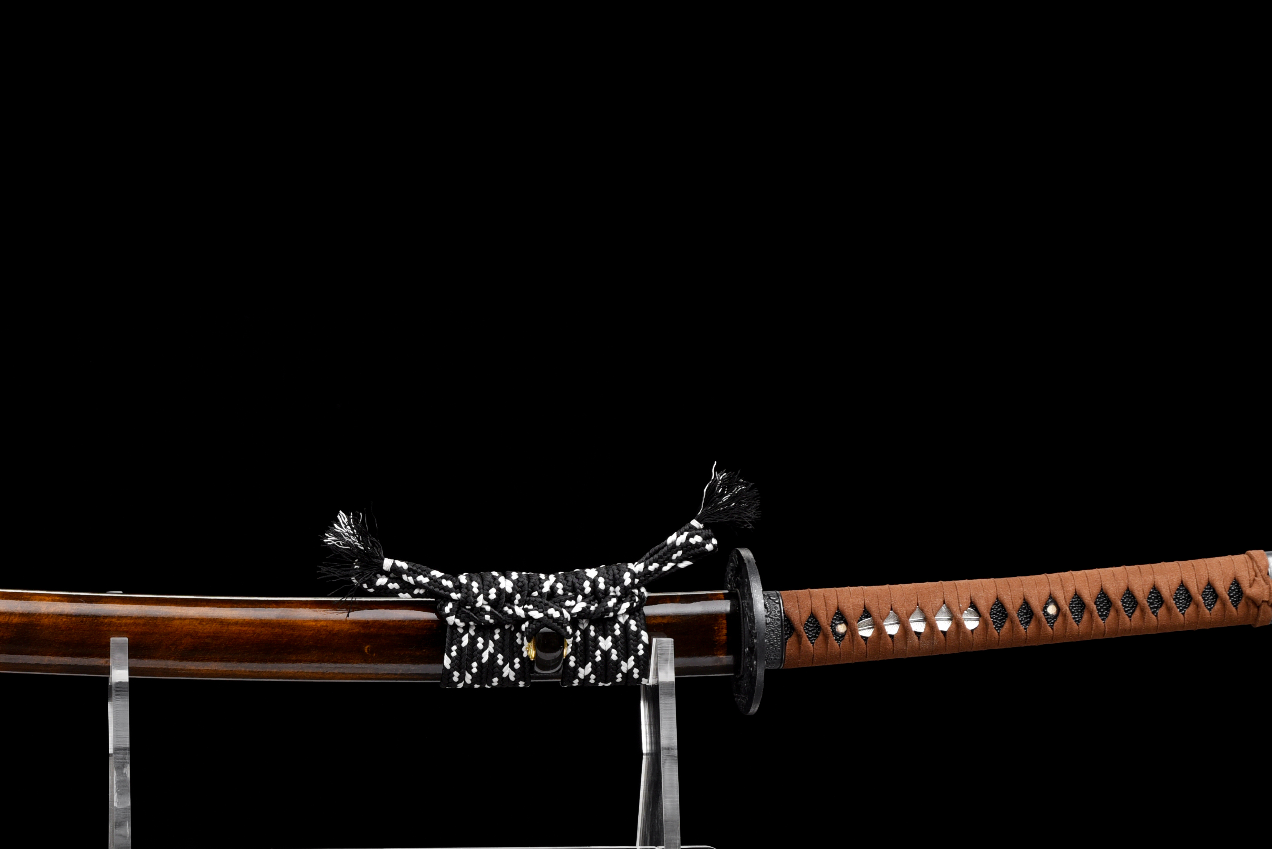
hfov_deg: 18.5
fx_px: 3853
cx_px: 222
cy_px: 708
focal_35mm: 109
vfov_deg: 12.5
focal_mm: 60
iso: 100
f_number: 7.1
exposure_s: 1/160
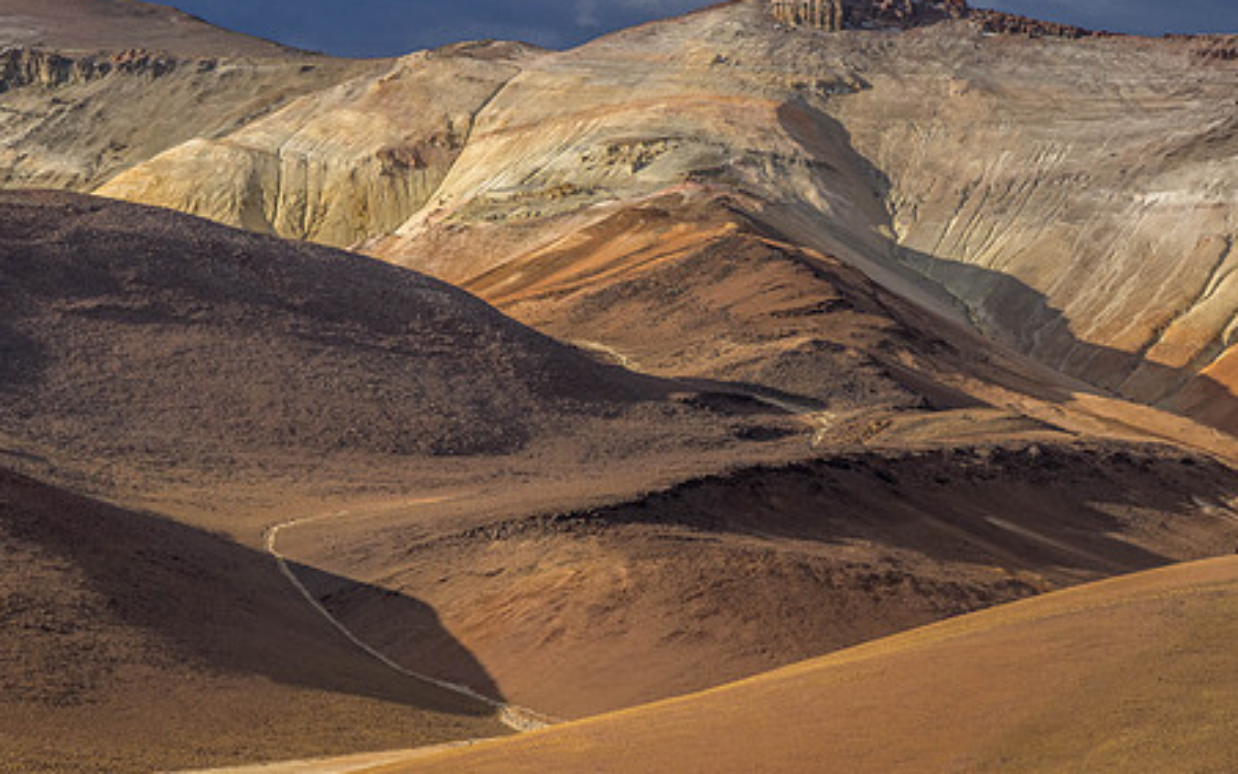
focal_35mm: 249
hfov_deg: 8.4
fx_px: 8402
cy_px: 449
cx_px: 505
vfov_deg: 5.3
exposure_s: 1/320
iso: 560
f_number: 10
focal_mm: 190
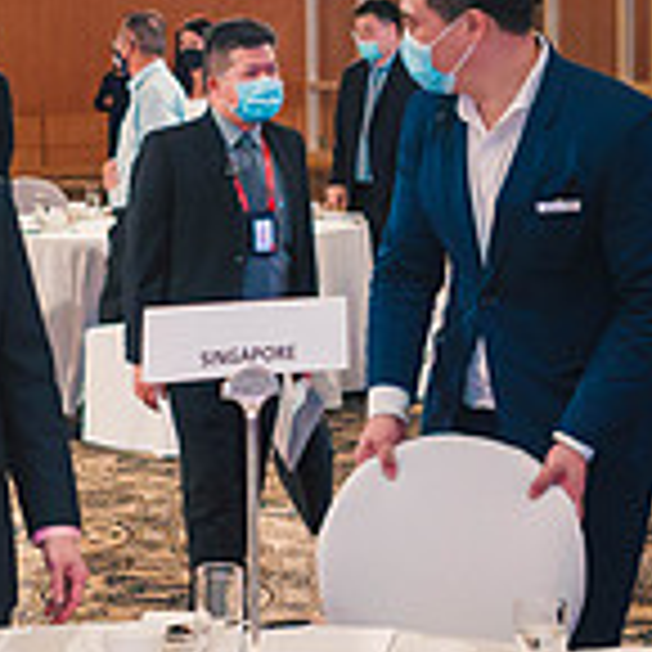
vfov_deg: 15.8
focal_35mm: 110
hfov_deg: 15.4
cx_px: -90
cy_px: 245
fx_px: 2344
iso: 1000
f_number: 2.8
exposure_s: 1/100
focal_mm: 15
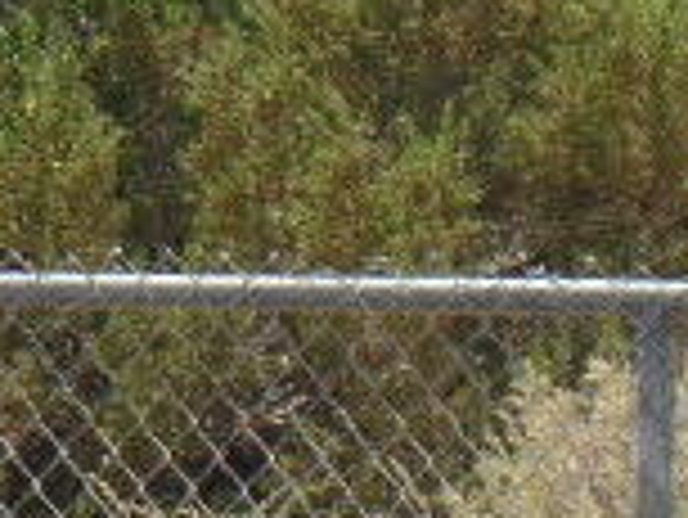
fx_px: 18797
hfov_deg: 2.1
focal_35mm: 945
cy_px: -297
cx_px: -625
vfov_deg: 1.6
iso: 80
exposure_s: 1/350
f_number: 4.2
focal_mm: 25.2
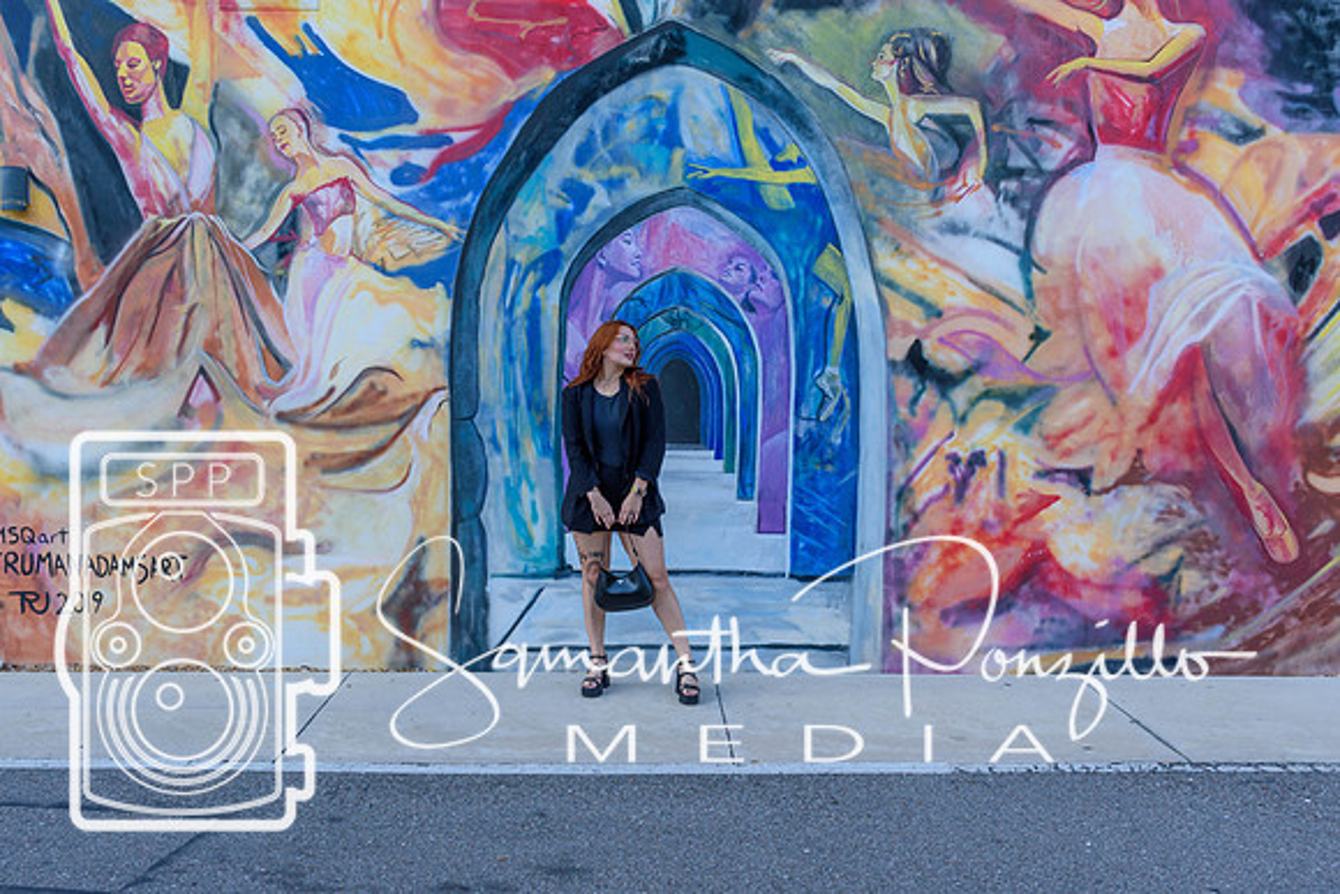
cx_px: 670
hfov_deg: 56.8
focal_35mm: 33
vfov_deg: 39.7
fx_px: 1239
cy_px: 447
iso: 360
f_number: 8
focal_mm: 22
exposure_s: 1/250
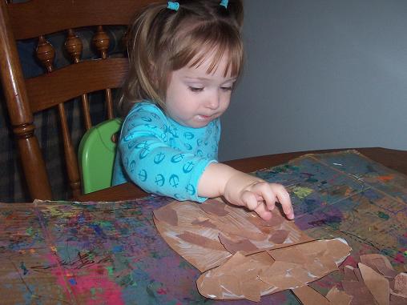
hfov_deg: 50.1
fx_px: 435
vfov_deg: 38.7
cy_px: 152
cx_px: 204
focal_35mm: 37
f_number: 2.8
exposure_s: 1/60
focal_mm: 5.6
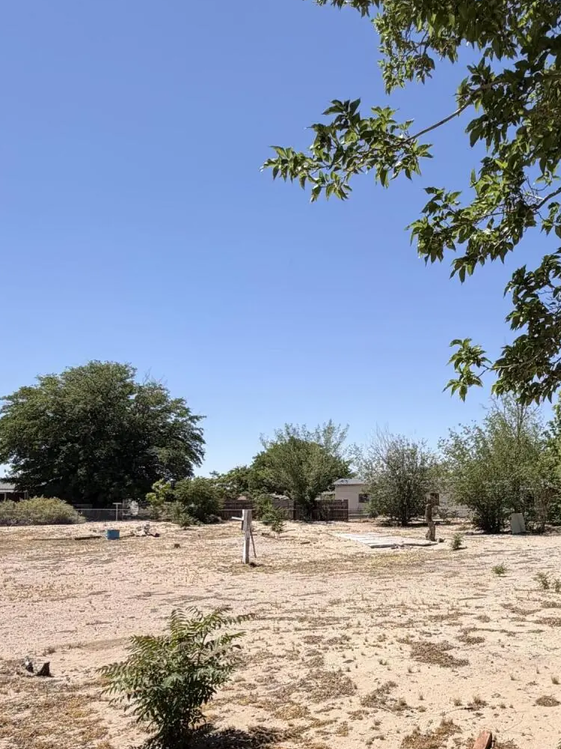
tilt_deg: +3.7
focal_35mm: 28
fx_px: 605
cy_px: 474
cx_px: 447
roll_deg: +0.7
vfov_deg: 62.5
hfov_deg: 47.1
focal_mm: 2.22
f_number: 2.2
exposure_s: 1/830
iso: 20
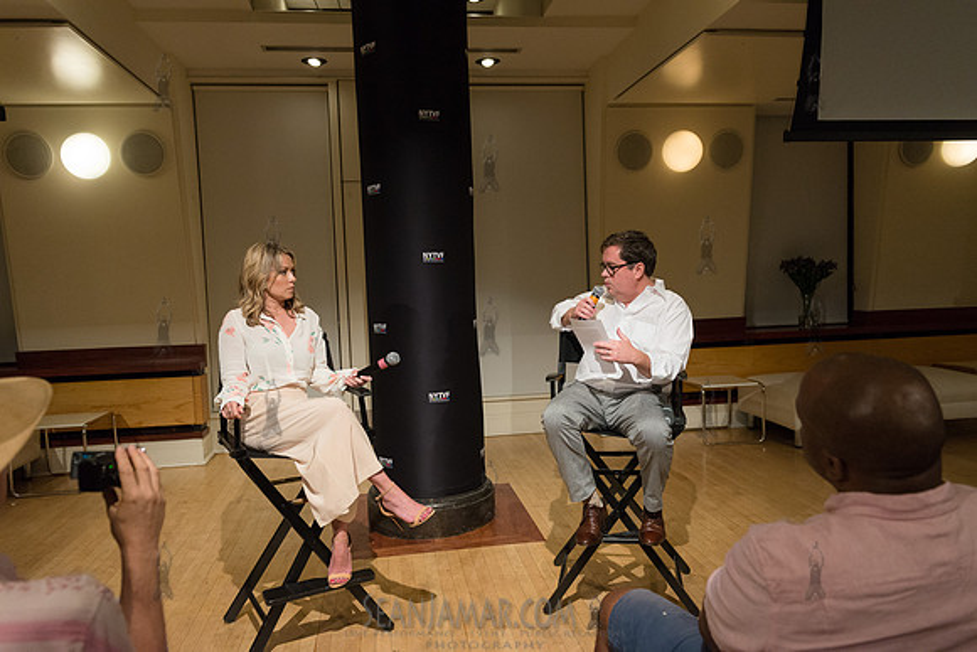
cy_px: 326
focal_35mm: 27
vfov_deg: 48.0
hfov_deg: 67.4
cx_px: 488
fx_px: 733
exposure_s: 1/500
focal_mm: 27
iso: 2500
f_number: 4
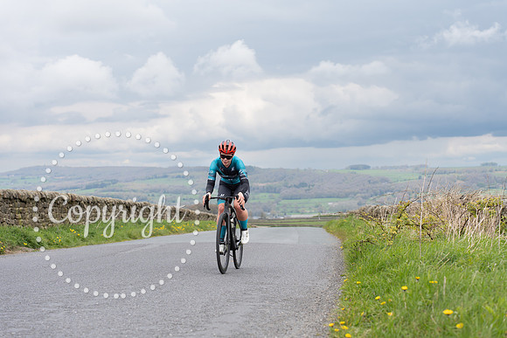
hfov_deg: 28.1
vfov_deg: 18.9
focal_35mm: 72
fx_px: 1014
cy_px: 169
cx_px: 254
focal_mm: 72
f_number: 4.5
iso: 200
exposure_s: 1/640
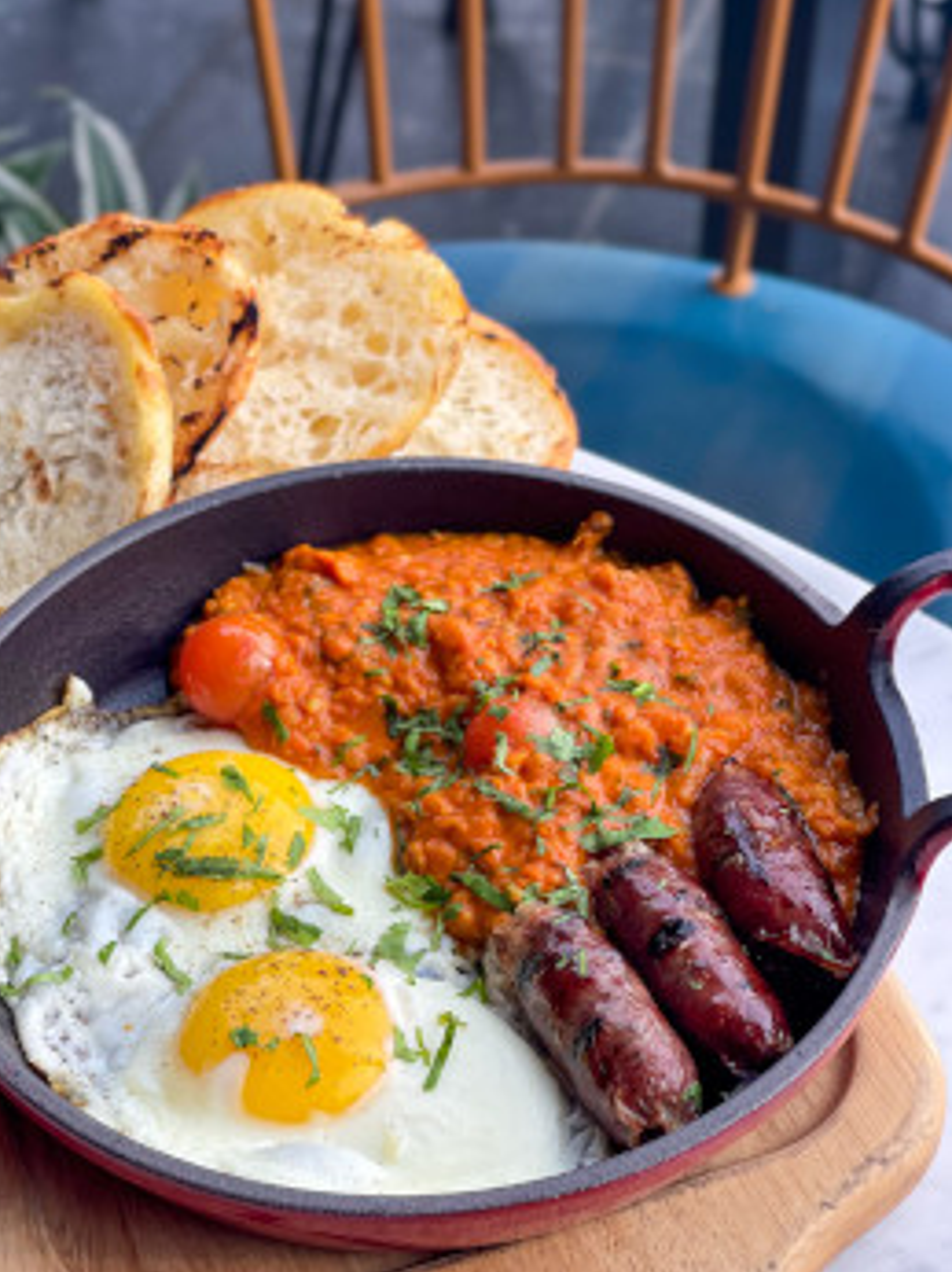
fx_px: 2717
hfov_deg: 19.9
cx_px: 404
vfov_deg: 26.3
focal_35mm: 74
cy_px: 695
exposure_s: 1/100
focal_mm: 7.5
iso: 50
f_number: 2.2
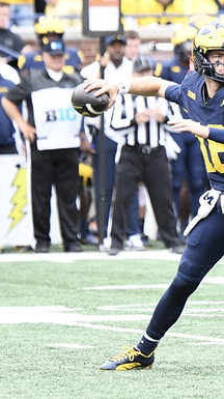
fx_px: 5417
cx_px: 211
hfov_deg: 2.4
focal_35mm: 512
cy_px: 200
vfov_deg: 4.2
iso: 1600
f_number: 5.6
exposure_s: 1/1250
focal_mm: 270
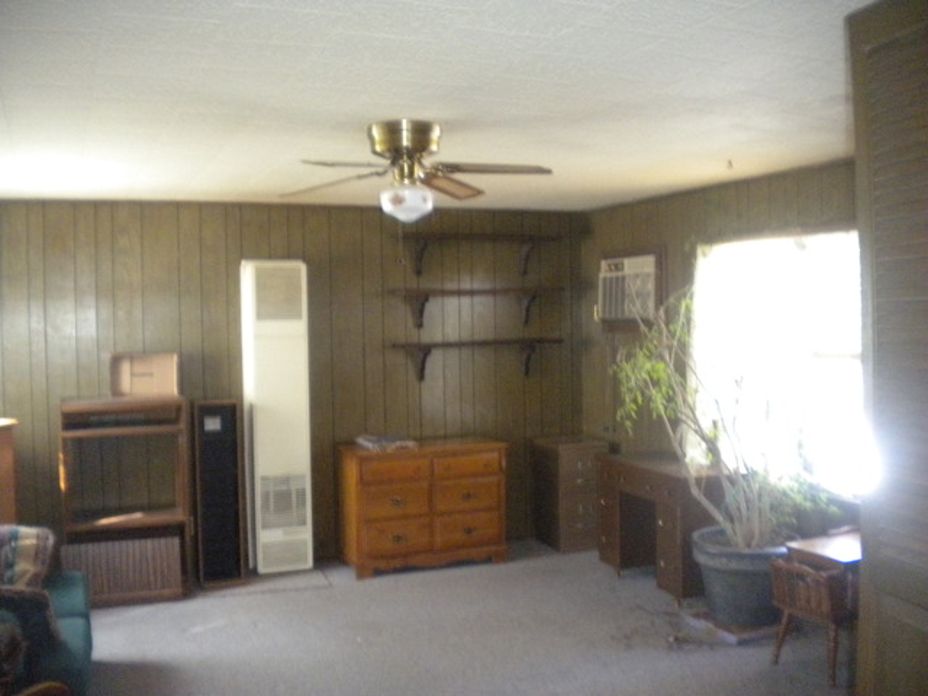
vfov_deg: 40.7
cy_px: 348
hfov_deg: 52.6
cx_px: 464
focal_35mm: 35
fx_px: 938
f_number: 3.1
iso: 800
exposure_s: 1/41
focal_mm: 6.3
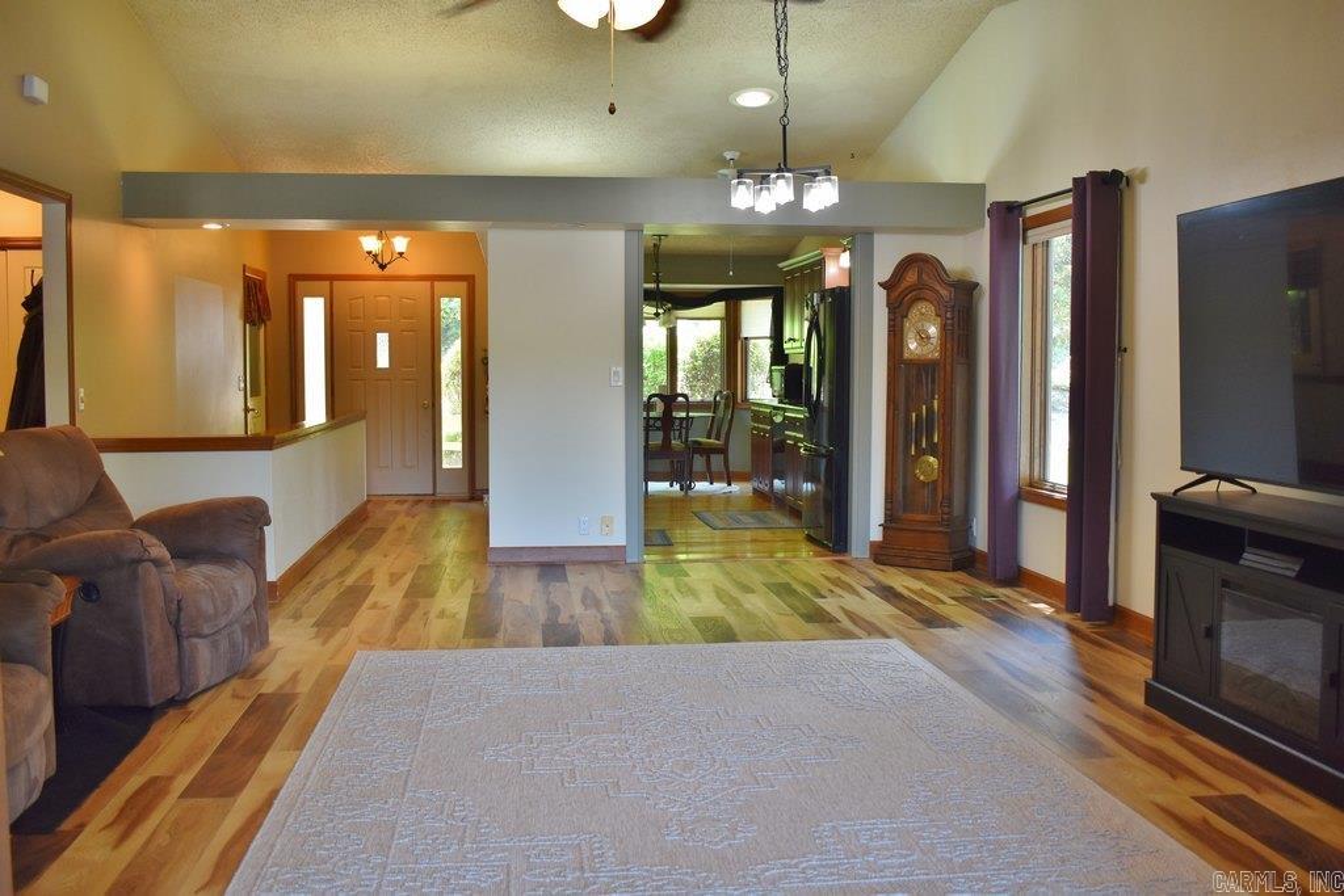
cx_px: 672
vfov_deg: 40.0
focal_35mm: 33
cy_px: 448
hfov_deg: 57.2
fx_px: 1232
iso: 560
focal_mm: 22
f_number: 4
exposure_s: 1/60
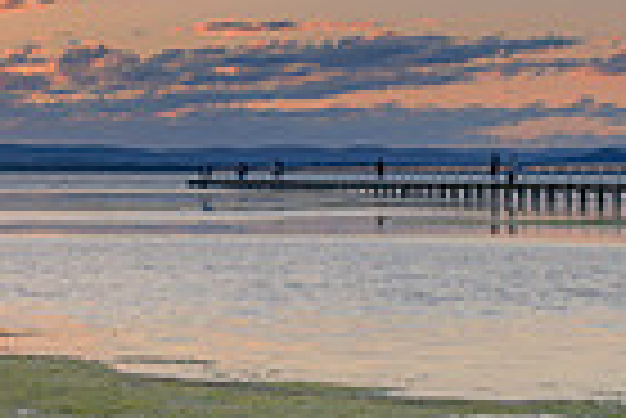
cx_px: -176
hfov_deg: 15.0
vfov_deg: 10.5
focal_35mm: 131
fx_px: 2280
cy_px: 200
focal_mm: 31
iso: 100
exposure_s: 1/15
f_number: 8
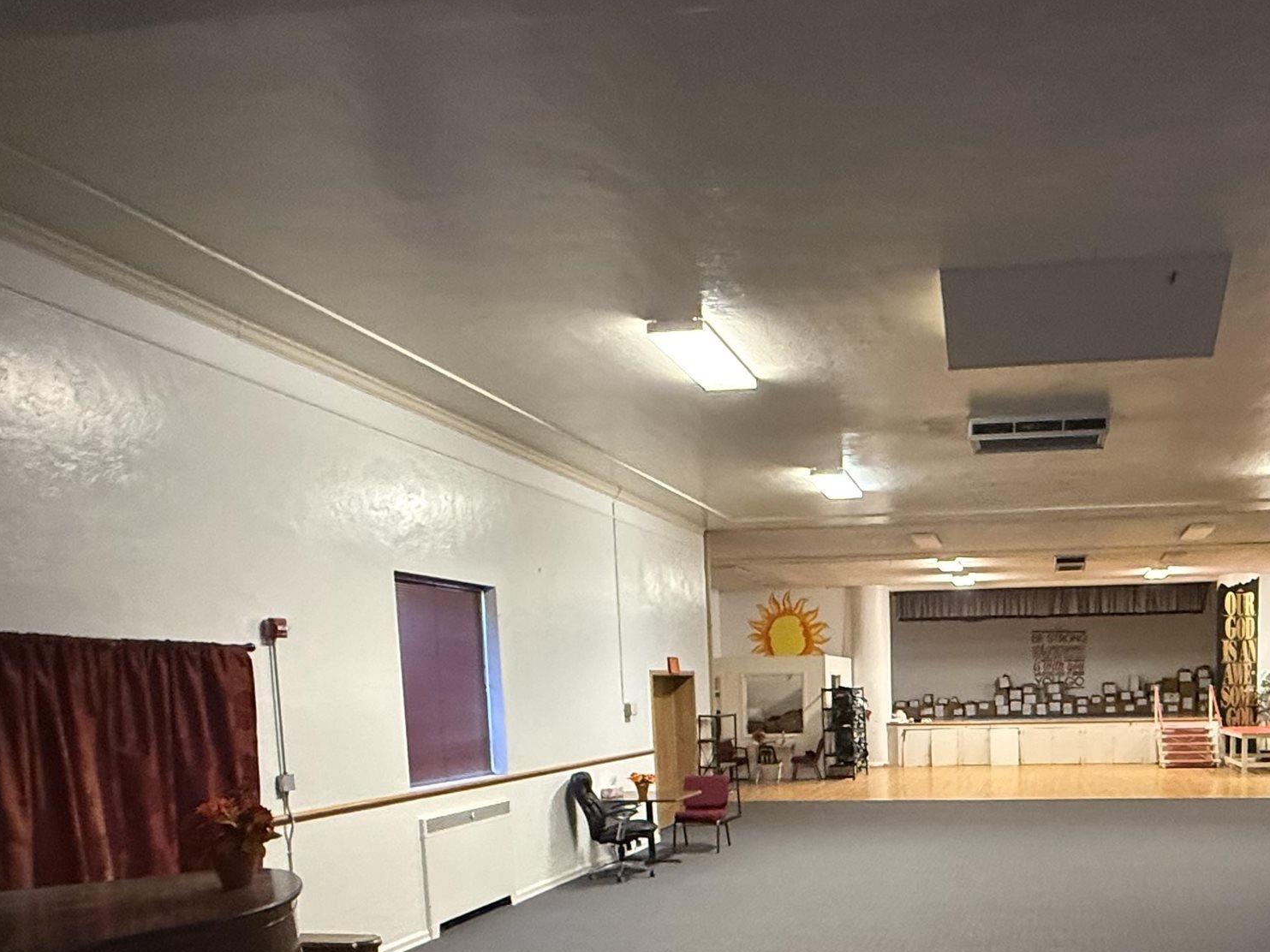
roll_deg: +1.5
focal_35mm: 29
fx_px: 1064
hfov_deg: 58.9
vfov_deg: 45.1
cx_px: 928
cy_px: 797
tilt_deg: -6.1
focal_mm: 2.22
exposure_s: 1/60
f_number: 2.2
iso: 800
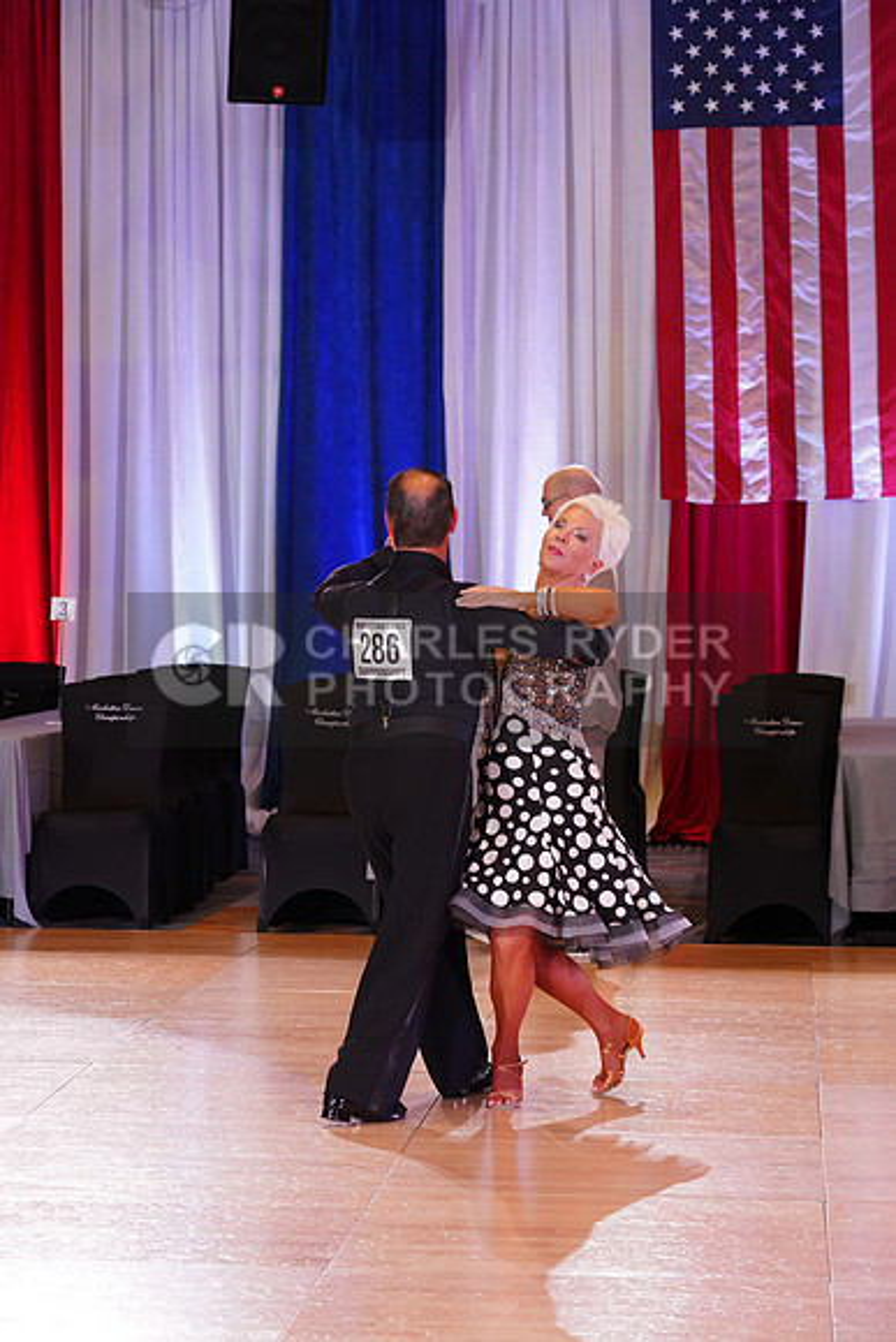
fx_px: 3917
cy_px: 671
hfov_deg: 13.0
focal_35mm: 105
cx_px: 448
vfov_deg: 19.5
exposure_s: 1/160
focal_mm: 105
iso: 2000
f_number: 5.6
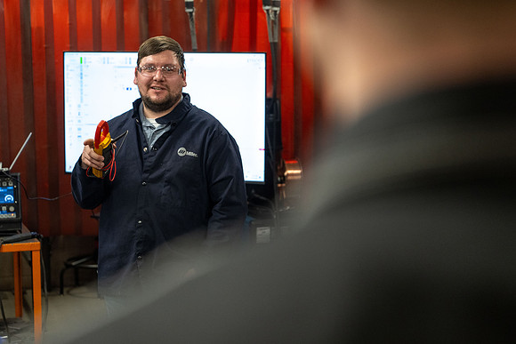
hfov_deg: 27.5
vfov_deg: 18.6
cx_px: 258
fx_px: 1054
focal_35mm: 73
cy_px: 172
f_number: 3.2
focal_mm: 70
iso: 1600
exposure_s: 1/320
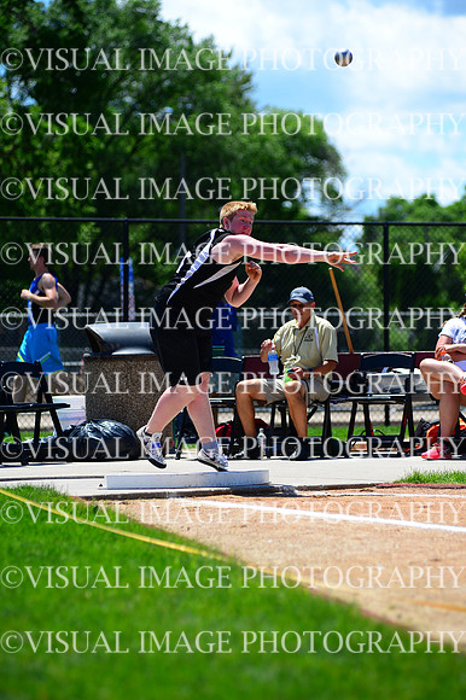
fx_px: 2819
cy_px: 350
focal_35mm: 145
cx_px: 233
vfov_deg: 14.2
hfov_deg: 9.5
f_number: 4
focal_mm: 145
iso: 320
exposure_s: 1/3200
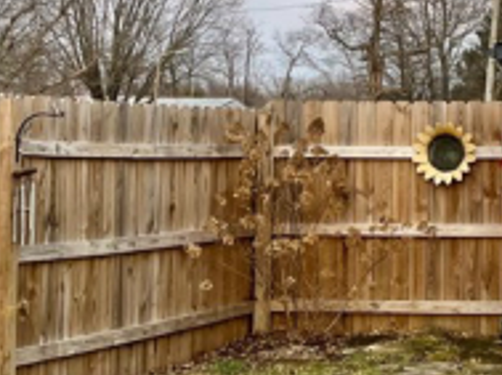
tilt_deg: +3.1
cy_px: 77
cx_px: 851
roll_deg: +0.7
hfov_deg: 17.9
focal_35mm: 92
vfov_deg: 15.9
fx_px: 1332
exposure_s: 1/951
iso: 50
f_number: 1.6
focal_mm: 5.1
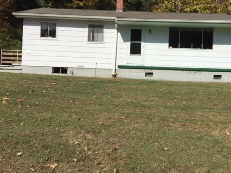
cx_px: 129
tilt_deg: +1.4
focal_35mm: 38
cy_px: 78
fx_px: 254
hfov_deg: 48.9
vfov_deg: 37.7
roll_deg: -3.4
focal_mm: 4.15
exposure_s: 1/3597
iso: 32
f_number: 2.2
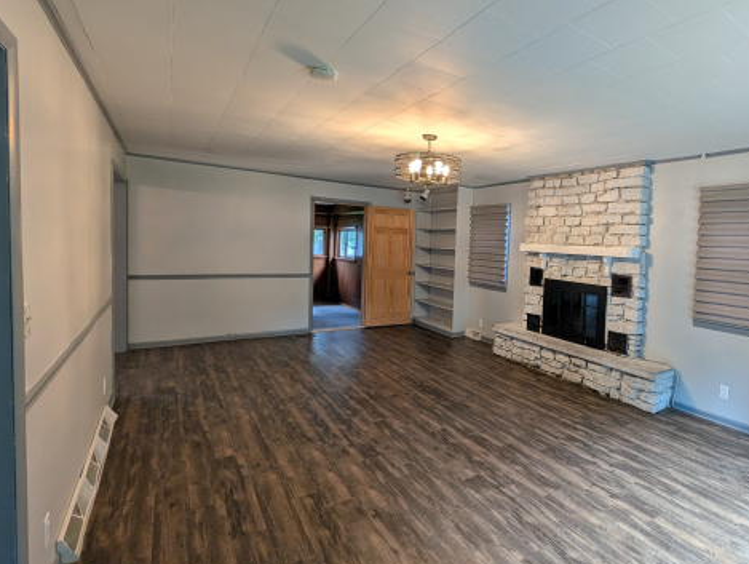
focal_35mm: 17
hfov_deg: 87.1
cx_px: 511
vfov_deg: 74.8
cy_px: 270
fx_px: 368
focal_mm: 2.02
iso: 63
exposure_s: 1/120
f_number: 1.7
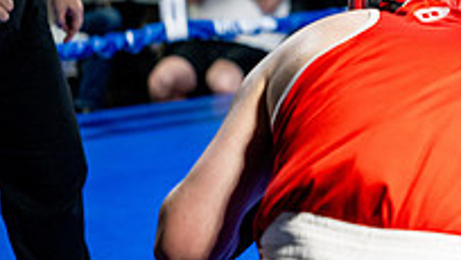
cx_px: 640
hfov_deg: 13.7
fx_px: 1822
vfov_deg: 8.1
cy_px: 1
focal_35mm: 149
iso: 4000
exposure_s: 1/1000
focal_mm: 50
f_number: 2
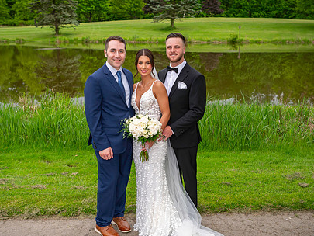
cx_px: 170
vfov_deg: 34.4
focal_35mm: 42
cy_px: 120
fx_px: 381
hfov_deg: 44.7
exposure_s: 1/3200
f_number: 3.2
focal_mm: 24
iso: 400
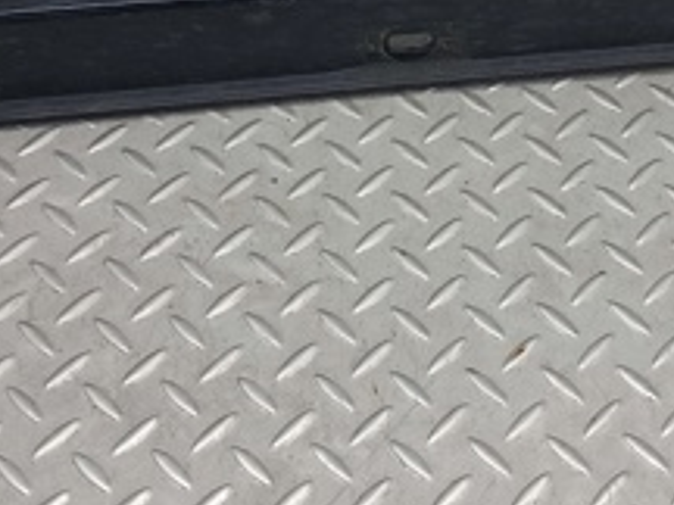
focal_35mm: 80
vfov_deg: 18.2
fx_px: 1558
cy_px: 67
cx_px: 477
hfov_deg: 24.2
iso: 80
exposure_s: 1/50
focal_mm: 4
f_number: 1.8
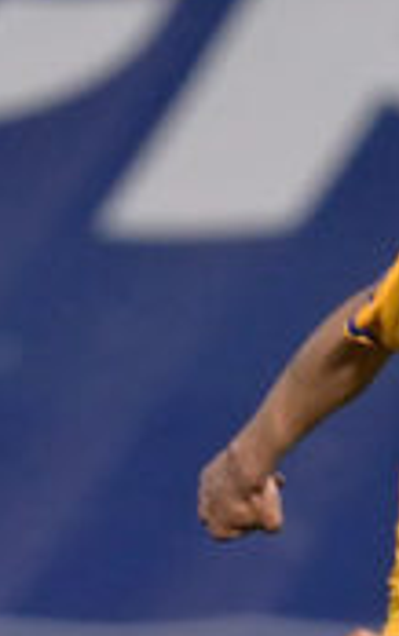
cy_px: 888
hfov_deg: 0.7
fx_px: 30536
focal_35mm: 1758
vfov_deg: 1.2
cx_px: 1278
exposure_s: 1/1600
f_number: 2.8
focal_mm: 400
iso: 2500
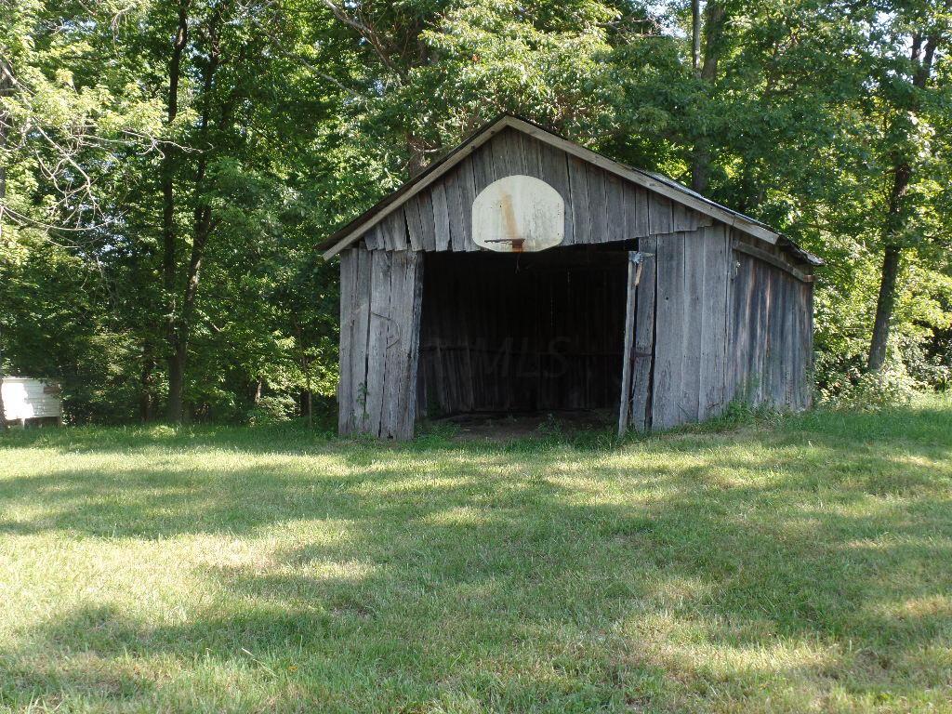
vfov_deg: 34.3
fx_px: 1155
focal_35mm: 42
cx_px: 476
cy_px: 357
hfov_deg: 44.8
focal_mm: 7.5
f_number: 3.6
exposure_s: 1/125
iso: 80
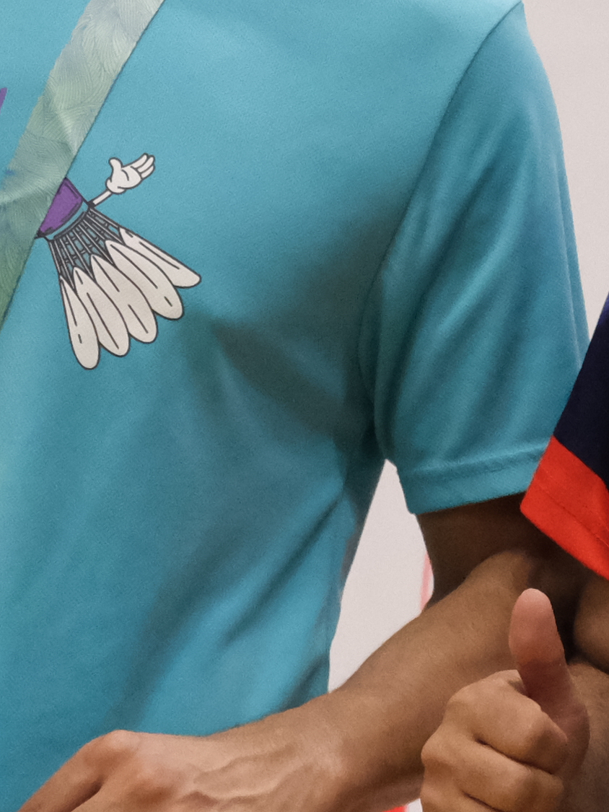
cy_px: 335
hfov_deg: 3.7
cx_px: 623
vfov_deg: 5.0
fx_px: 9381
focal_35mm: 400
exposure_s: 1/500
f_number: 4.5
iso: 5000
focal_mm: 50
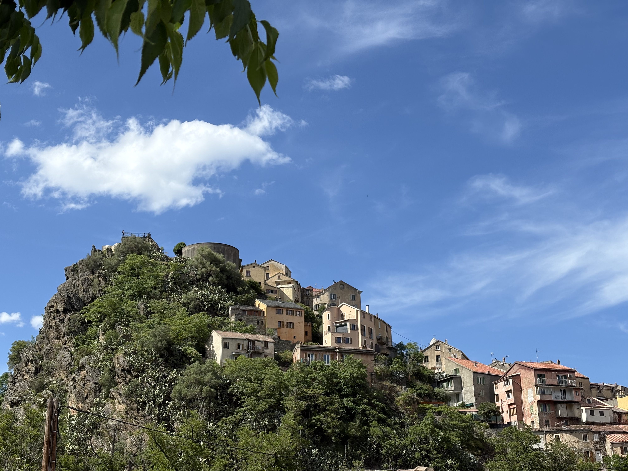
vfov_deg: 28.0
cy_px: 236
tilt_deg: +19.4
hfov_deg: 36.8
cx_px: 314
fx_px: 943
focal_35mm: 52
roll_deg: +1.1
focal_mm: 5.96
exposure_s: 1/3448
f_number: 1.6
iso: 32
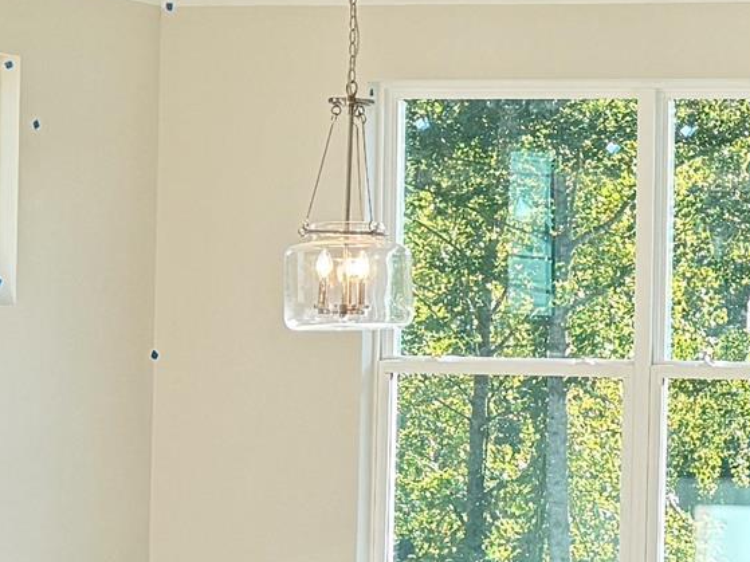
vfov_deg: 11.2
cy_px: 307
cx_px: 1135
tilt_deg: +1.1
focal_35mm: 132
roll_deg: -1.1
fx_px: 2859
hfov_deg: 14.0
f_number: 1.78
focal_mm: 6.76
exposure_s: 1/215
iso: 100
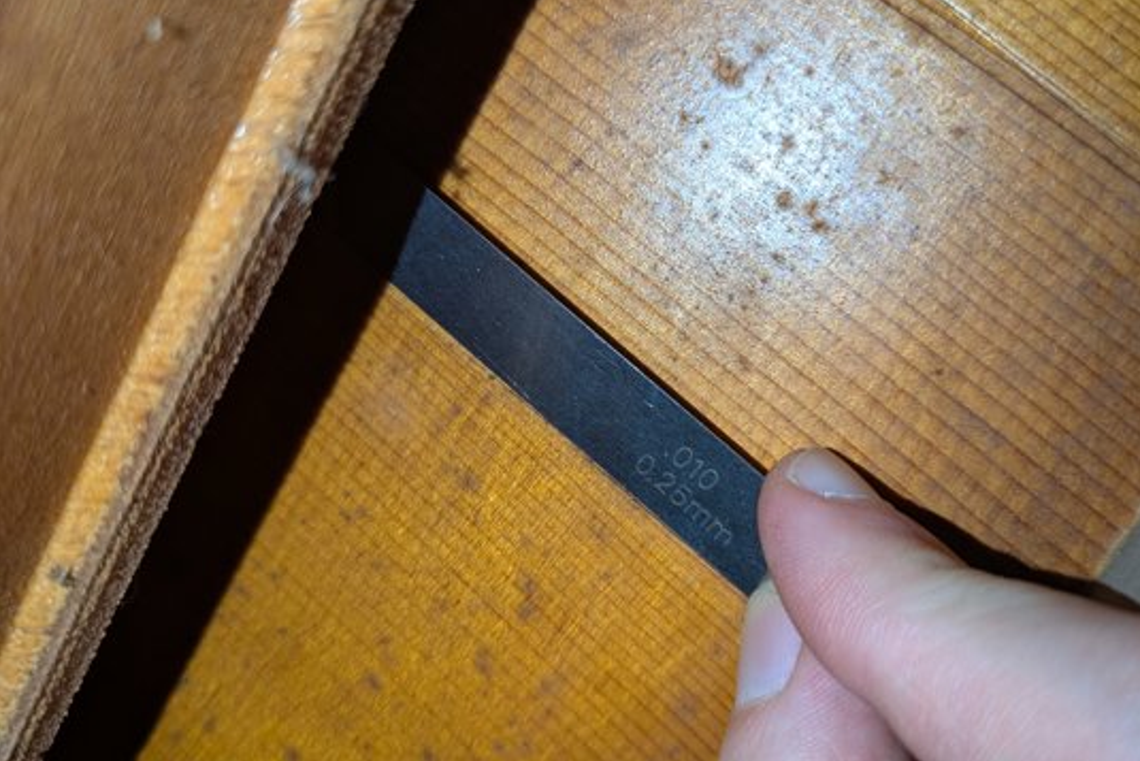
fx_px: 1109
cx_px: 574
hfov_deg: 54.4
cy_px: 405
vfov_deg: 37.9
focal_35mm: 35
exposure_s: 1/100
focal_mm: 5.43
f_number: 1.89
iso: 50
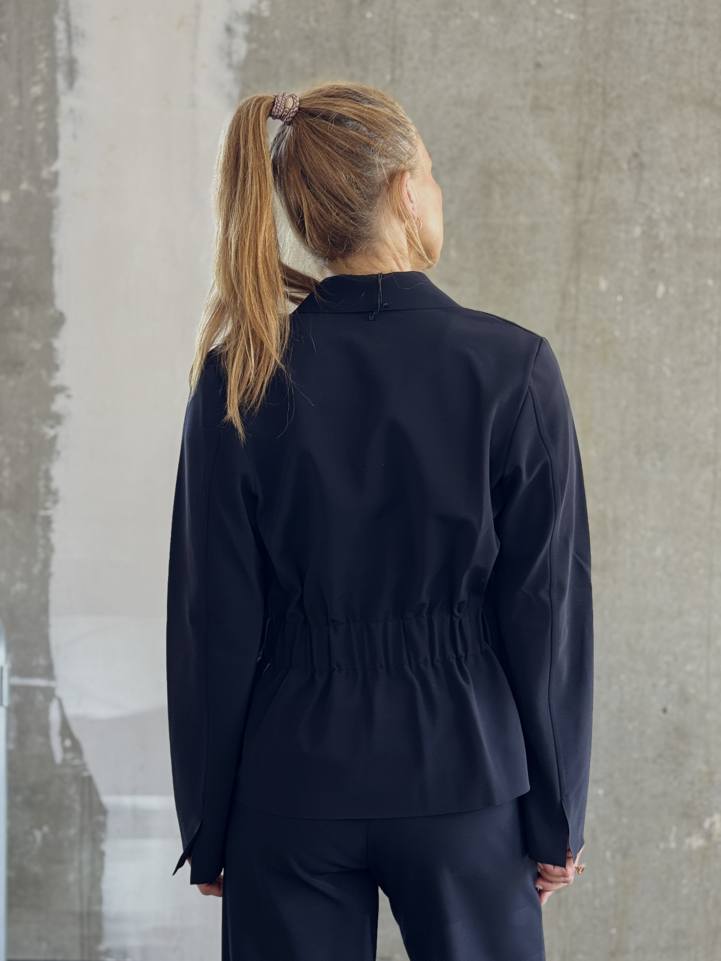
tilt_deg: -2.5
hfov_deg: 30.3
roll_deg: -1.4
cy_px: 480
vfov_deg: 39.7
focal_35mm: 48
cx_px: 360
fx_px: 1333
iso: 100
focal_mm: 6.76
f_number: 1.78
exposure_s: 1/50
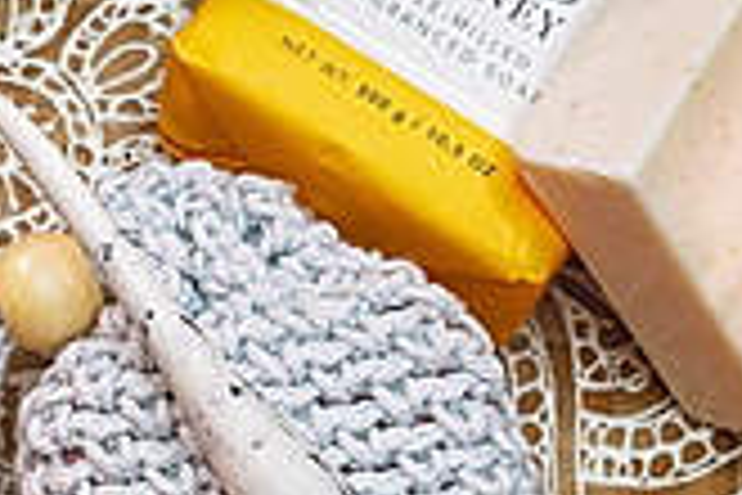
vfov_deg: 12.9
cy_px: 351
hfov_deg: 19.1
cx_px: 148
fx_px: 2185
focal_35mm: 106
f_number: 7.1
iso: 800
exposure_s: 1/125
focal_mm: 35
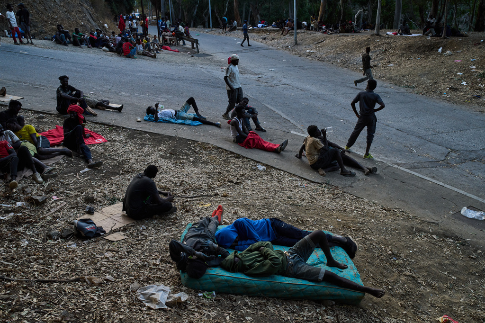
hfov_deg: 54.4
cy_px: 162
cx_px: 242
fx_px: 471
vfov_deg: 37.8
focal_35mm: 35
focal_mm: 35
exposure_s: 1/400
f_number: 5
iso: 500
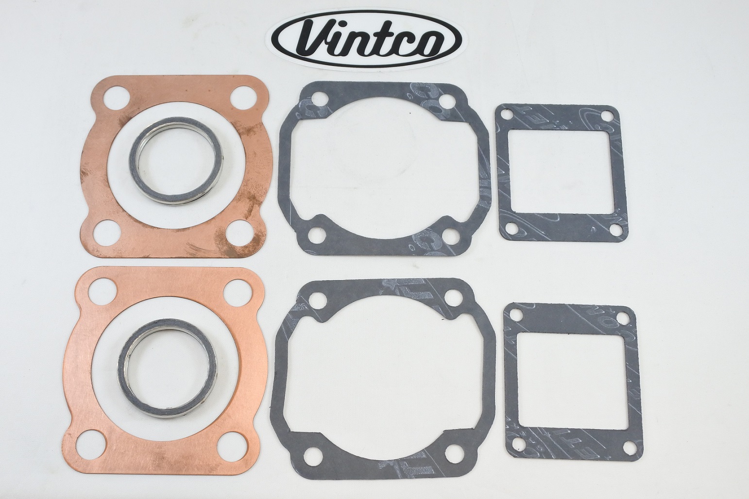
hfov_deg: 55.8
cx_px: 374
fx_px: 707
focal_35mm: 34
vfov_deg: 38.9
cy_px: 250
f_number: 4
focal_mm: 12.8
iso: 400
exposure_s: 1/125
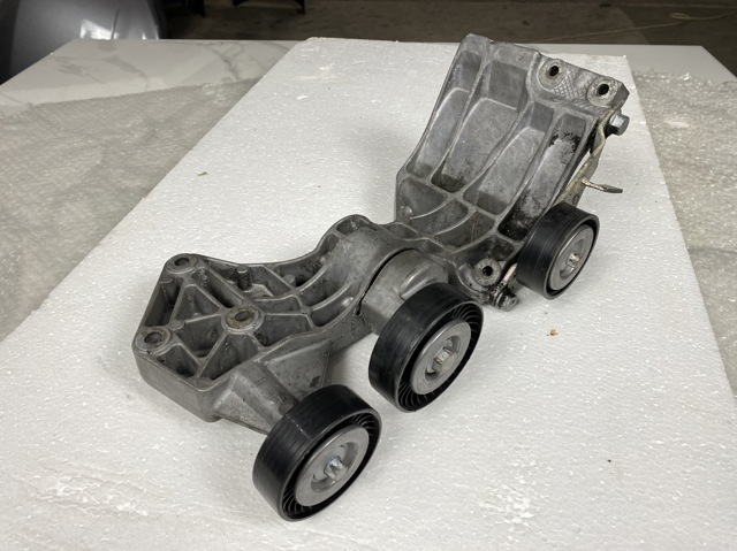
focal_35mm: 26
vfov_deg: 53.0
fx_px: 553
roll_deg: +3.3
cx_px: 368
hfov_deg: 67.3
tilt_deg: -40.1
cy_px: 276
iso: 50
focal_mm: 4.25
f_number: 1.8
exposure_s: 1/100
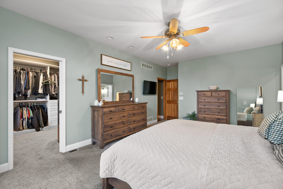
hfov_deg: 100.4
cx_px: 142
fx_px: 118
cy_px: 94
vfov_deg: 77.3
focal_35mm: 15
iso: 400
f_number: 6.3
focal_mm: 10
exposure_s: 1/3
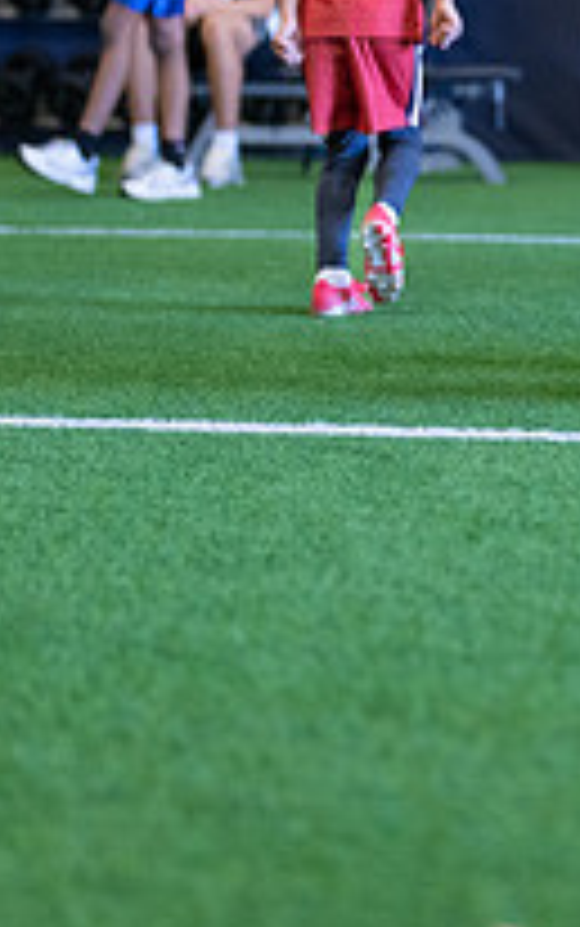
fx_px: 4041
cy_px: 155
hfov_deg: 8.1
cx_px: 757
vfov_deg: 13.0
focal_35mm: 160
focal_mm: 50
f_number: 1.2
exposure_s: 1/1000
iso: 1600
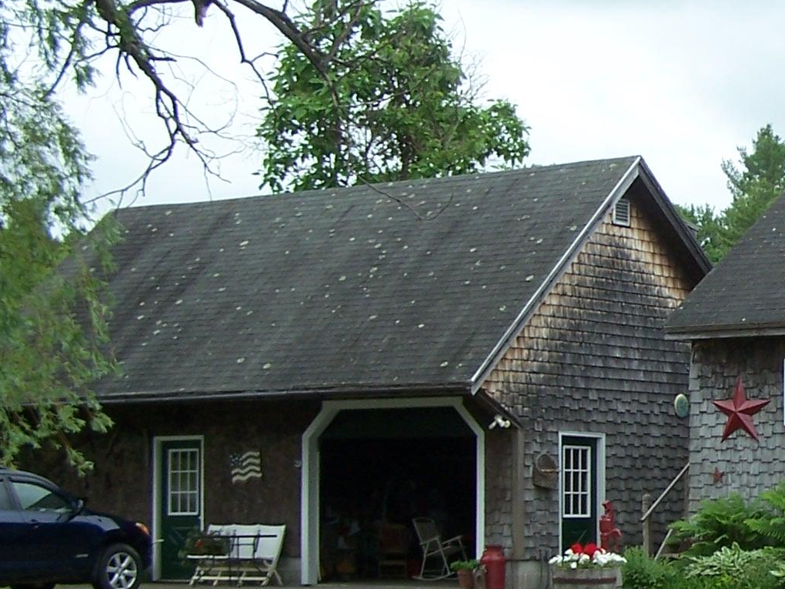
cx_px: 913
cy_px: 331
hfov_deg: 19.4
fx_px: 2177
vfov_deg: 15.4
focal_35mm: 96
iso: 80
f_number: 2.8
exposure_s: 1/750
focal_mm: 6.3
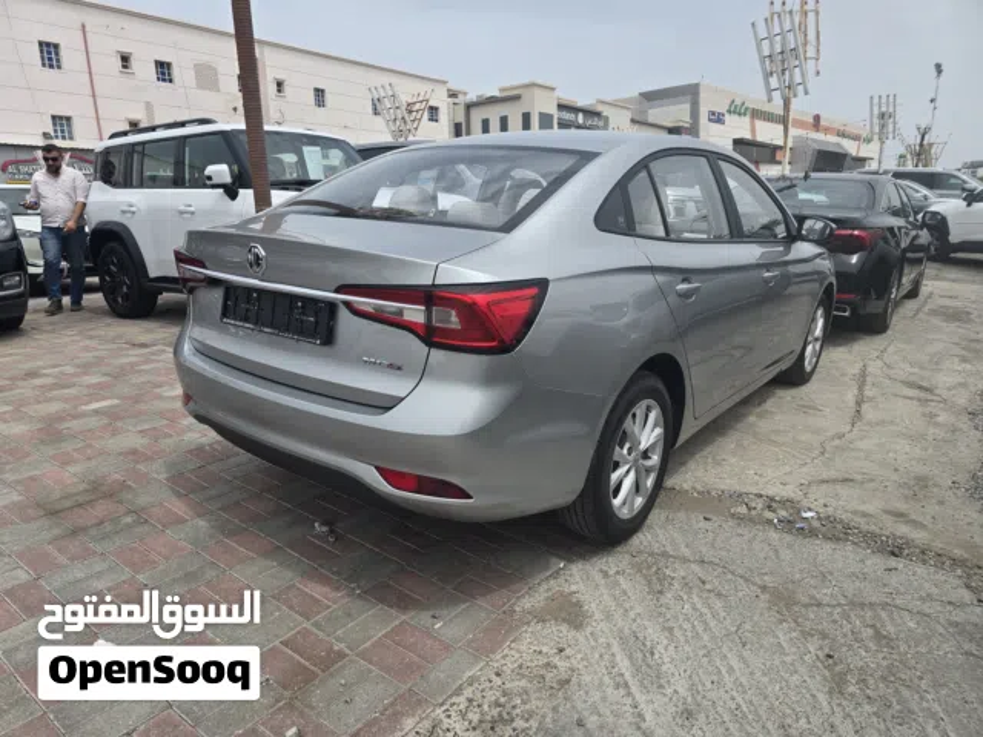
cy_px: 368
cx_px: 492
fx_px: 653
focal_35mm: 23
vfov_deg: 58.9
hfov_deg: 73.9
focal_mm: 6.3
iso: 12
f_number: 1.7
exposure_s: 1/1108
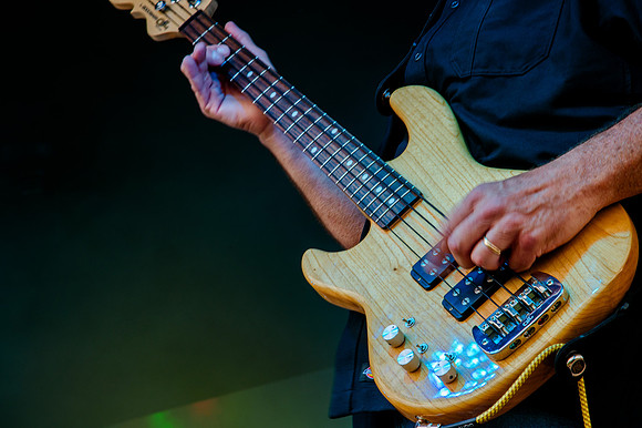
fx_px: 2139
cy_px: 214
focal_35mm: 120
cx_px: 321
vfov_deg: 11.4
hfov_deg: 17.1
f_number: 16
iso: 200
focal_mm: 120
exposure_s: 1/25
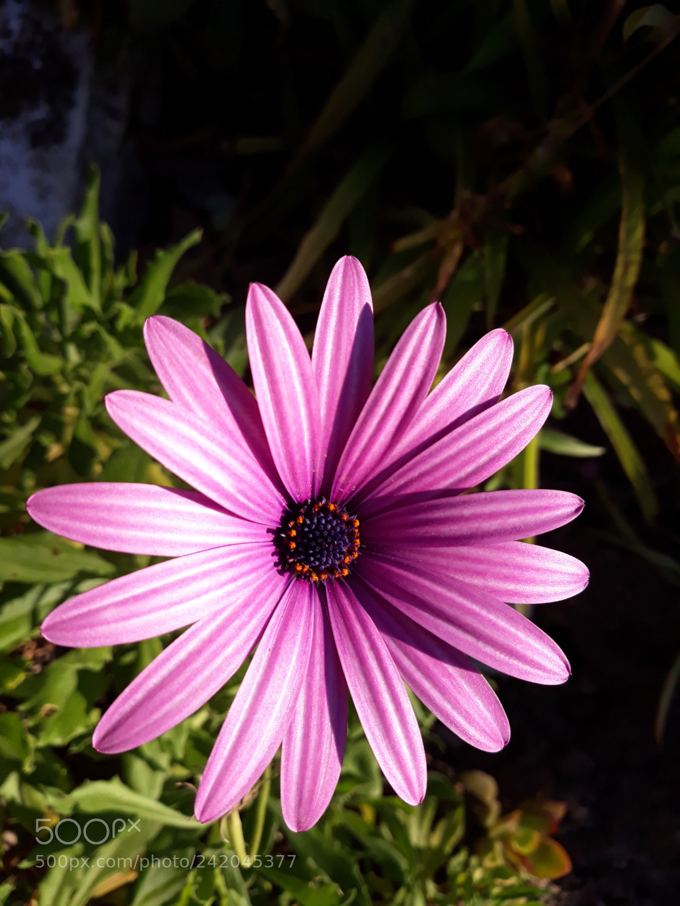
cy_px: 453
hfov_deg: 51.4
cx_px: 340
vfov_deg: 65.3
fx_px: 707
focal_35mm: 27
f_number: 1.7
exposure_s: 1/1111
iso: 40
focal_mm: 3.71
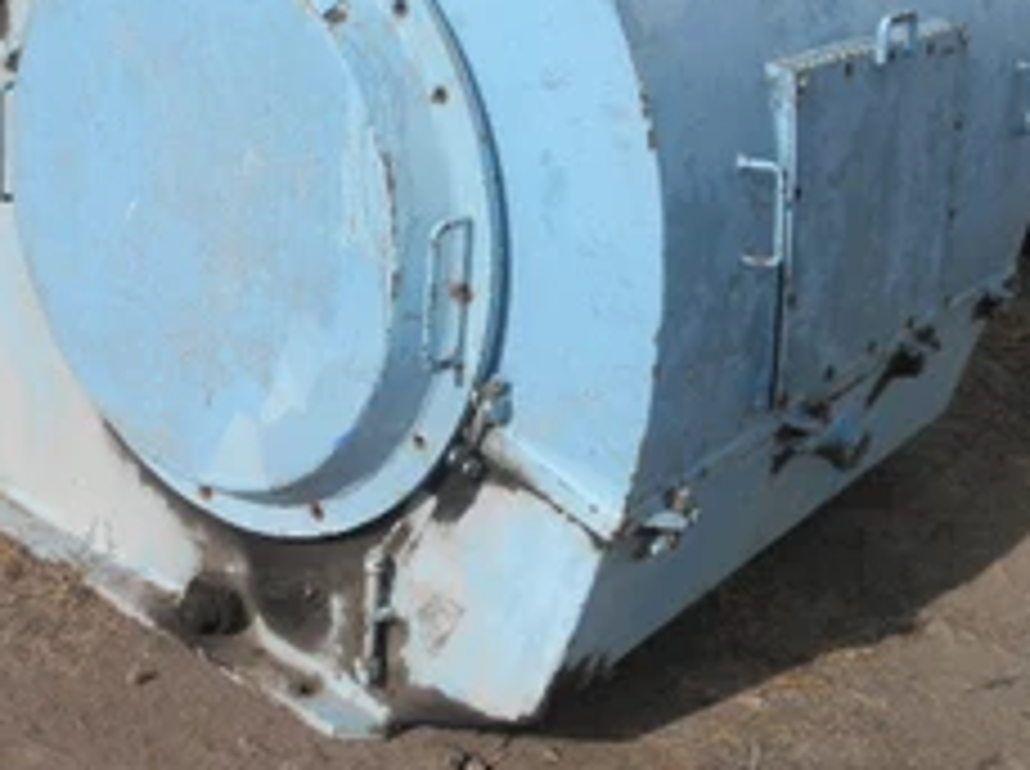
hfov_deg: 38.8
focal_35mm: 49
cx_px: 396
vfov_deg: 29.1
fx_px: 1456
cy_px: 194
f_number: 8.5
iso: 64
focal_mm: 5
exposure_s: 1/200
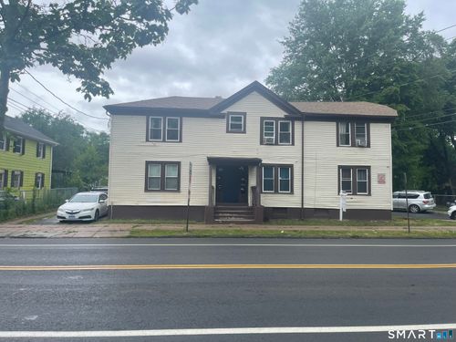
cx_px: 228
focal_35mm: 25
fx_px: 329
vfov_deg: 54.9
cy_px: 171
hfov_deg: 69.4
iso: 32
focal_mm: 5.1
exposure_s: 1/881
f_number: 1.6
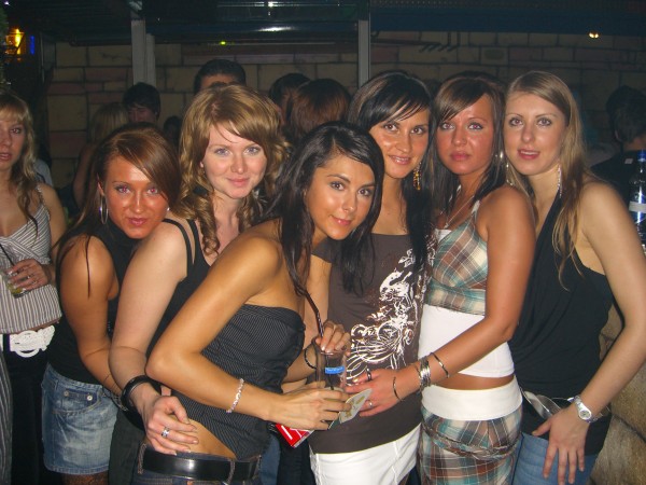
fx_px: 709
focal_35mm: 38
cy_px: 242
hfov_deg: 49.0
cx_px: 323
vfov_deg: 37.7
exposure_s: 1/60
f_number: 2.8
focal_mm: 7.9
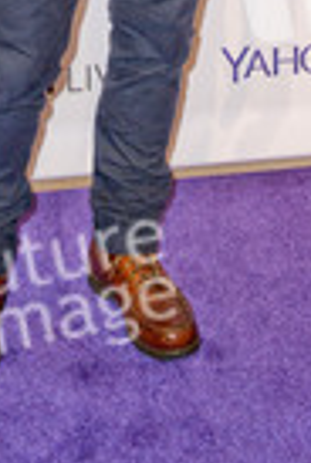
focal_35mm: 99
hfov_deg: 13.9
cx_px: 103
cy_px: -206
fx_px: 1276
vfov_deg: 18.5
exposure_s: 1/400
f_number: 4
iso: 400
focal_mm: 34
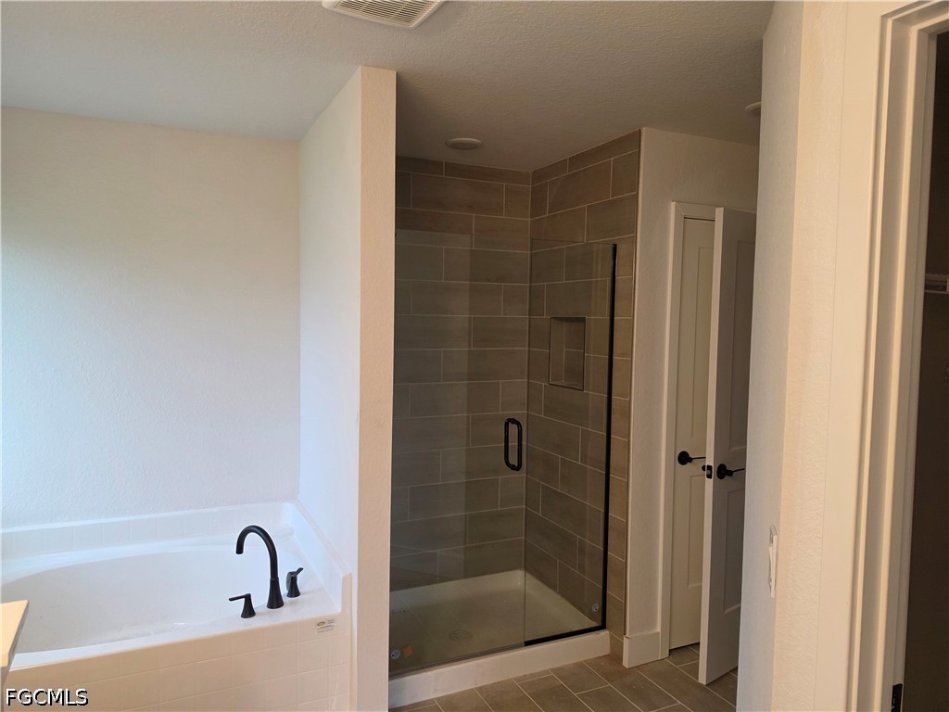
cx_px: 474
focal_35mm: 23
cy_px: 356
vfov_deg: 58.9
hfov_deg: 73.9
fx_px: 631
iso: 160
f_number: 1.4
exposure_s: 1/120
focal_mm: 6.5
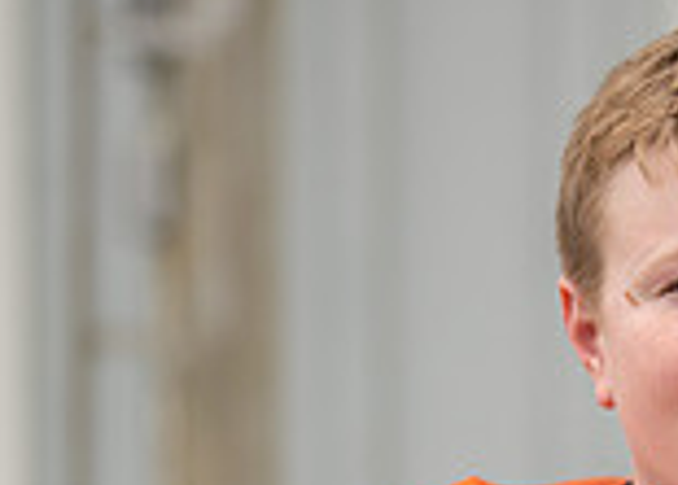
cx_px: 872
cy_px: 652
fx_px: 3989
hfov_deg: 9.5
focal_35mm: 207
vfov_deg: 6.9
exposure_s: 1/3200
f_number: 1.2
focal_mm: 50
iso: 125
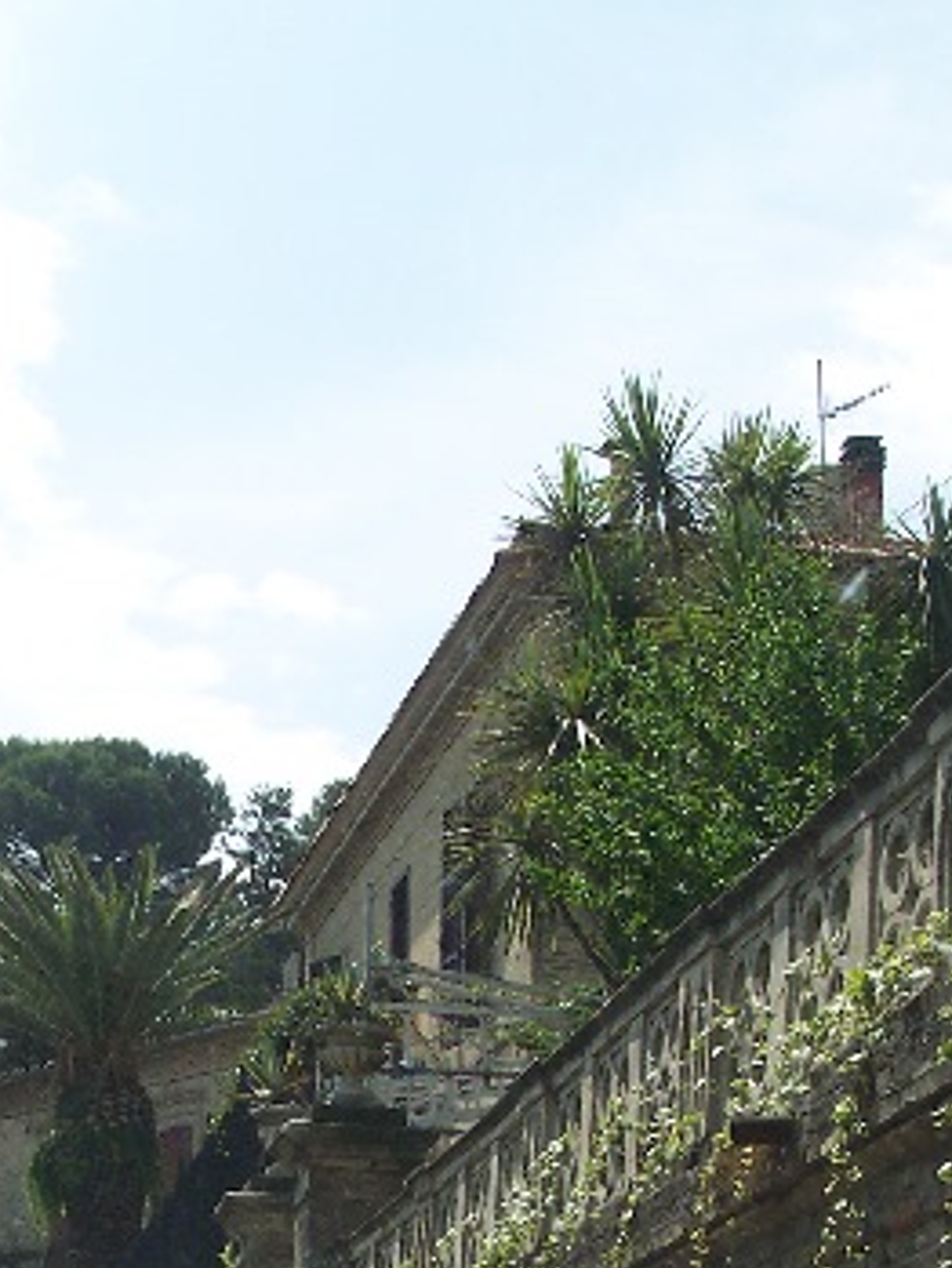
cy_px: 1086
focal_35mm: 87
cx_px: 62
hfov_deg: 16.7
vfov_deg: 22.1
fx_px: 3188
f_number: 4.8
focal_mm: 8
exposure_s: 1/700
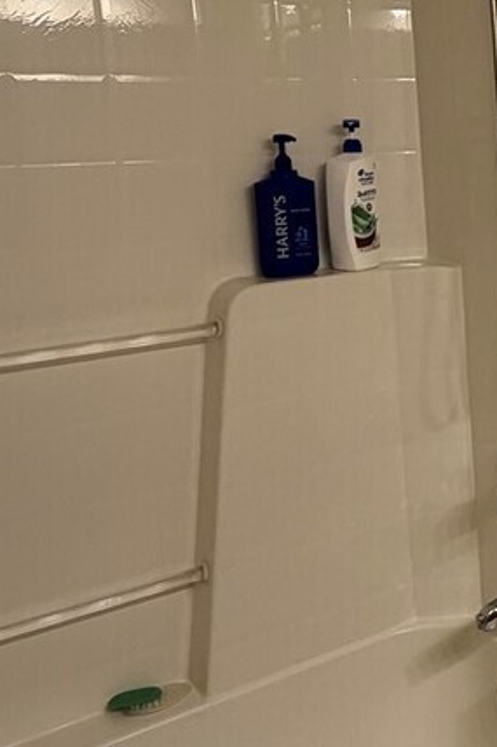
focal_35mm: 49
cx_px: 680
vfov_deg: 40.2
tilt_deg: -9.1
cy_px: 300
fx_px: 1015
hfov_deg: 23.6
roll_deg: +2.5
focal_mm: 2.22
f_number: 2.2
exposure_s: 1/120
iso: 200
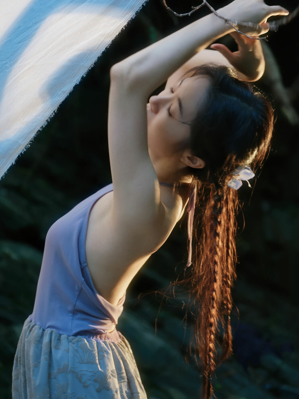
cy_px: 200
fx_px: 1071
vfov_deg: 21.1
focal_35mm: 93
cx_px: 150
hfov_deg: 15.9
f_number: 6.4
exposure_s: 1/50
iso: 200
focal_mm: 117.4
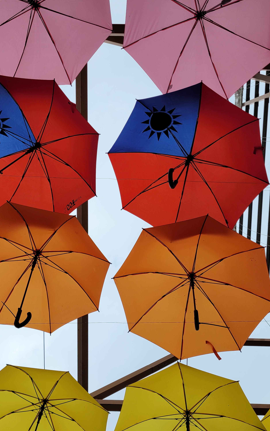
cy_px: 214
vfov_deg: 52.7
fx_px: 436
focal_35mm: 37
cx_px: 113
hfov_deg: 34.4
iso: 40
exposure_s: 1/1839
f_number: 1.8
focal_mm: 5.4
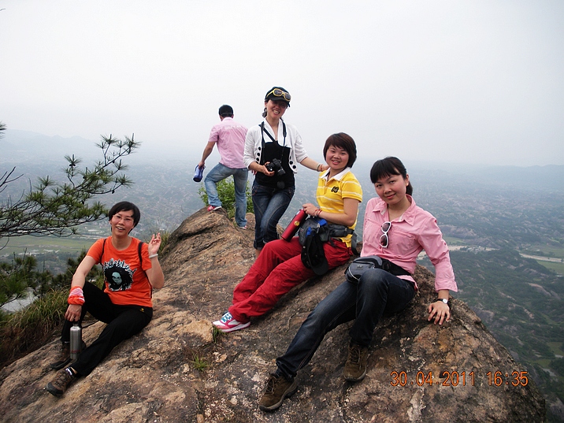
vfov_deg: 39.7
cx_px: 282
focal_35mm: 36
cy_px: 212
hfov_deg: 51.4
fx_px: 587
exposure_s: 1/104
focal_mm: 6.3
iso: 64
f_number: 3.5
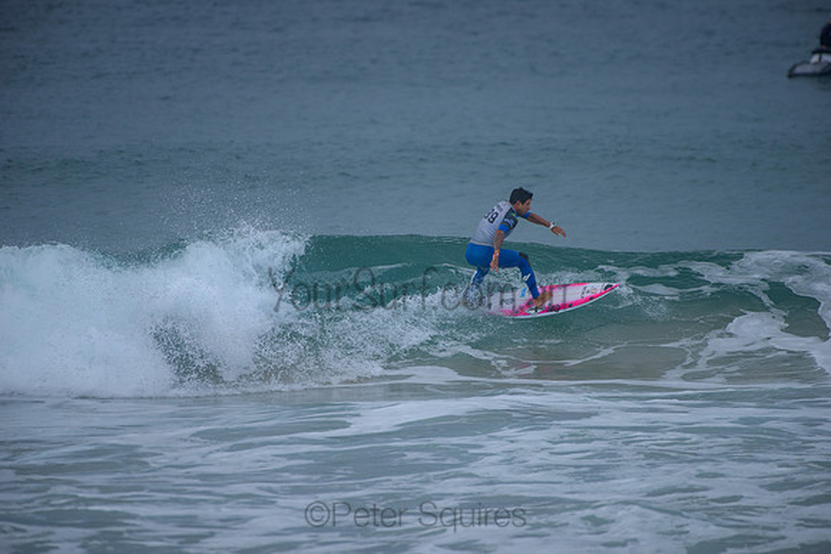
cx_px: 416
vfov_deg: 2.8
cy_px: 277
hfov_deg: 4.1
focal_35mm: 500
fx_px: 11544
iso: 160
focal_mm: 500
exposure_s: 1/800
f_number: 5.6
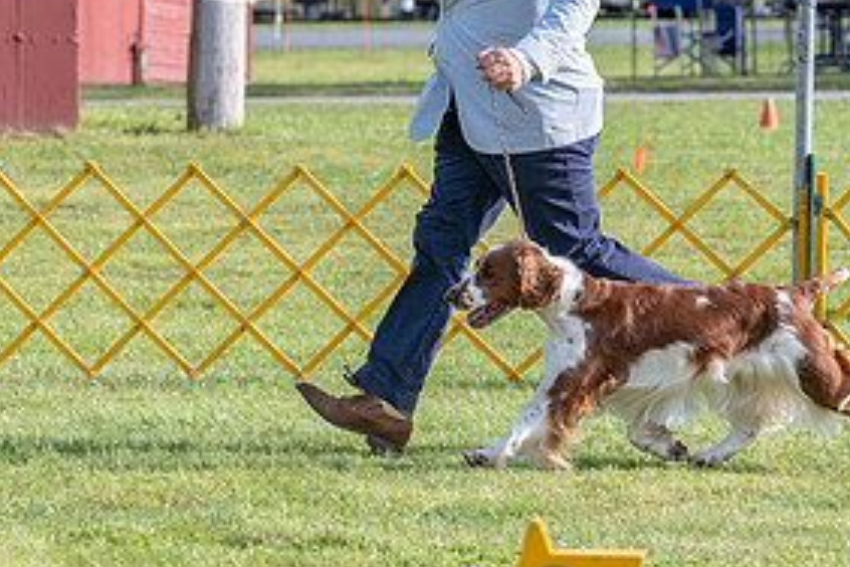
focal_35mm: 255
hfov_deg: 8.1
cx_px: 600
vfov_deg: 5.4
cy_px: 56
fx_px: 6020
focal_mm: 124
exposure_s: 1/1250
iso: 320
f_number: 5.6
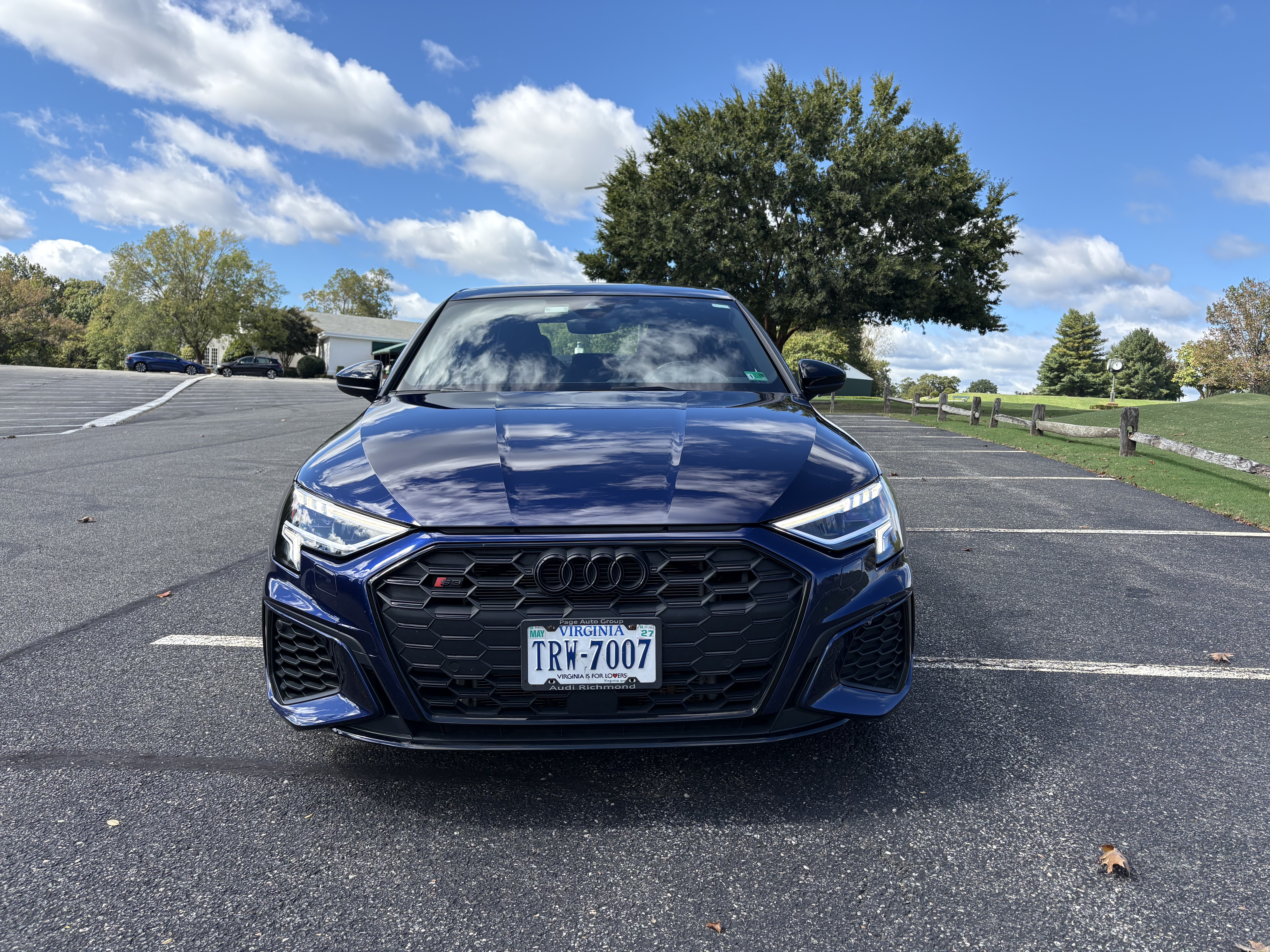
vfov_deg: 53.1
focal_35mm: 26
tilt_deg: -3.2
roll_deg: -2.1
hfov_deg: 67.3
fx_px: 954
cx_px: 635
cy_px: 476
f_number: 1.6
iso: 50
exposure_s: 1/1848
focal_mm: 5.96
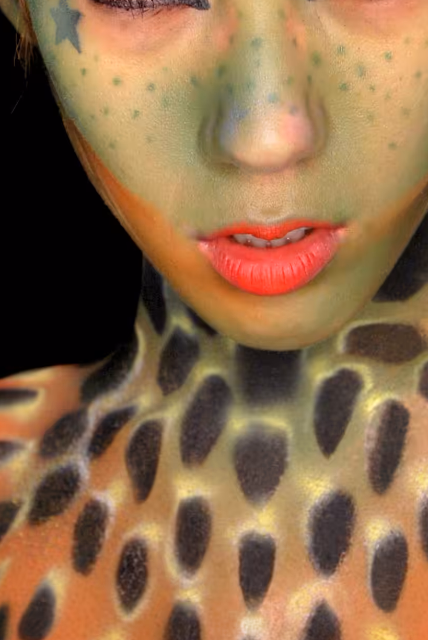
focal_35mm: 95
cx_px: 270
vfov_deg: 21.4
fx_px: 1689
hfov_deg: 14.4
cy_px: 292
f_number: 5.6
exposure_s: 1/40
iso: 200
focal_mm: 20
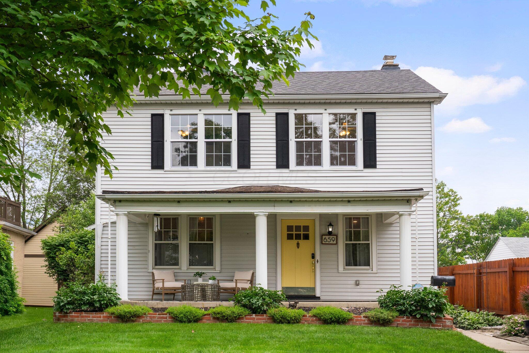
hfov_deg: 49.5
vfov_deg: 34.2
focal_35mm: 39
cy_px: 176
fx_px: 573
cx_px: 264
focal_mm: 39
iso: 640
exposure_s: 1/320
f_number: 9
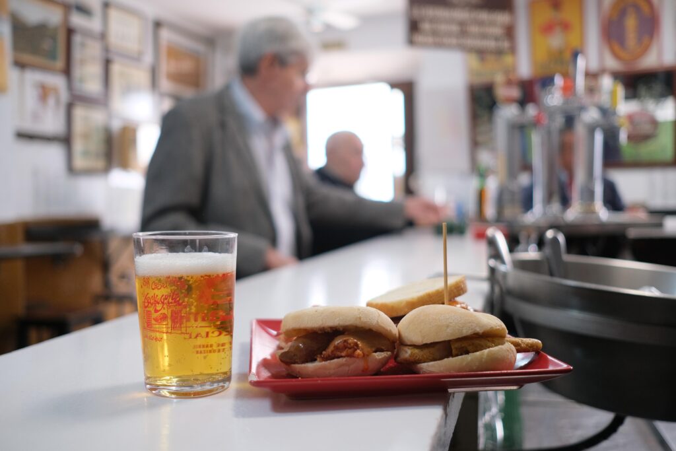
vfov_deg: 37.9
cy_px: 226
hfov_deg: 54.4
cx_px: 338
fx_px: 657
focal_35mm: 35
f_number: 2
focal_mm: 23
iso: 640
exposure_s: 1/125
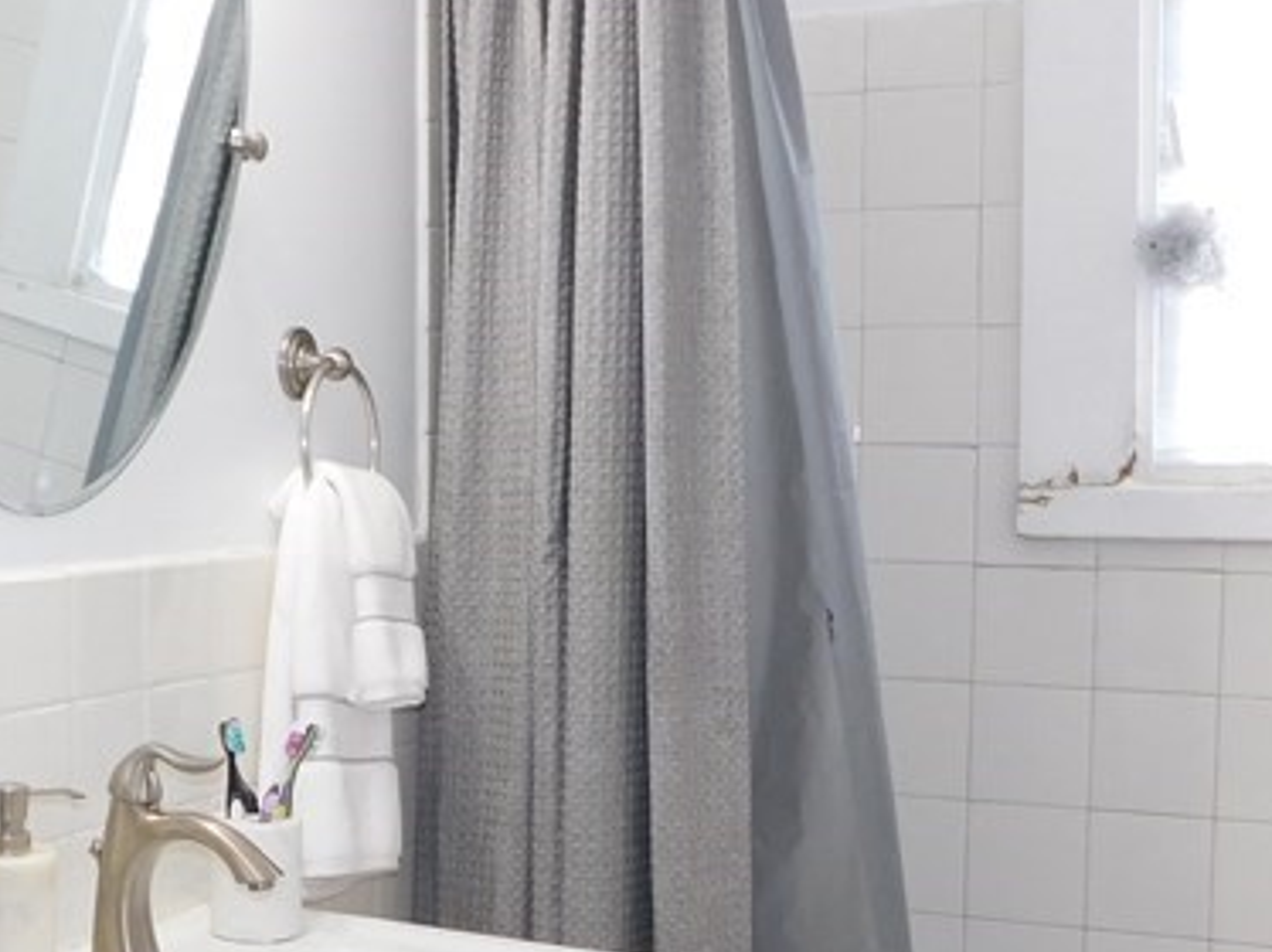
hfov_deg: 30.4
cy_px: 609
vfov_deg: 23.2
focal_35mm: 63
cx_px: 371
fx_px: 2314
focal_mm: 4
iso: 160
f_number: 3
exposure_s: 1/30
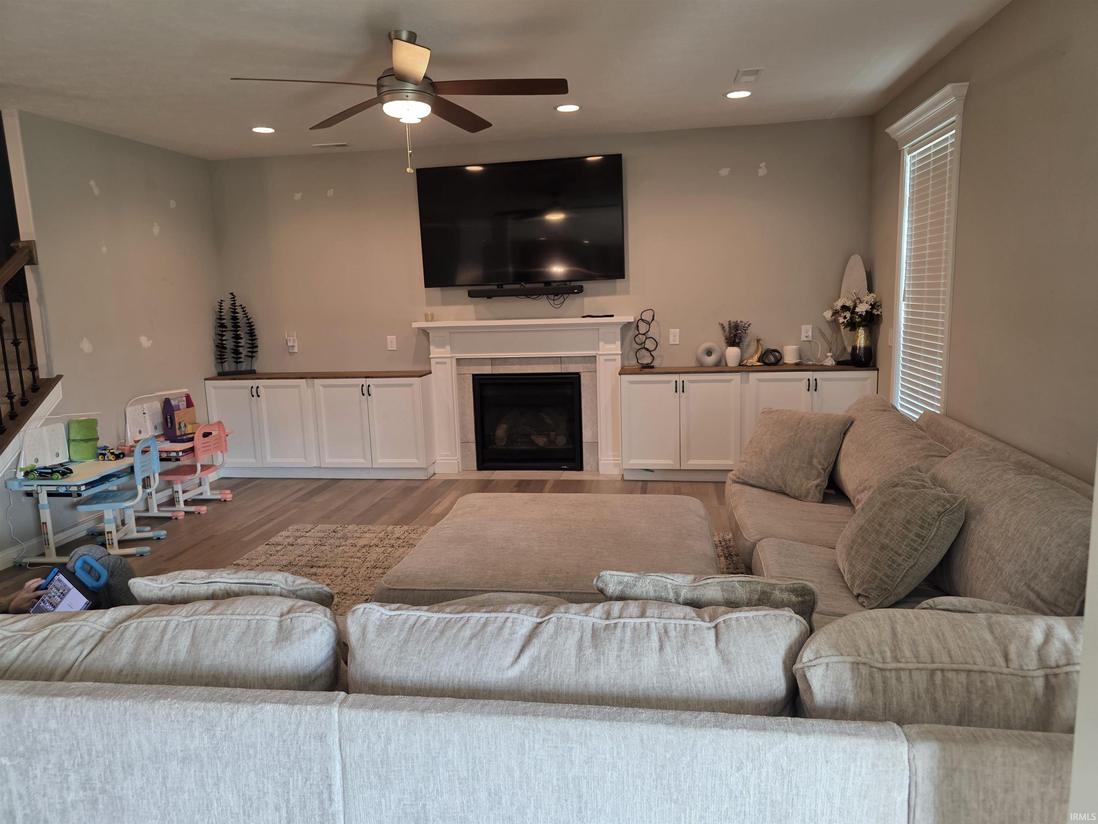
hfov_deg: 73.9
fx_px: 730
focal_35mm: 23
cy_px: 412
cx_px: 549
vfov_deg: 58.9
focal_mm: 6.3
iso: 125
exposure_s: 1/120
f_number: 1.7
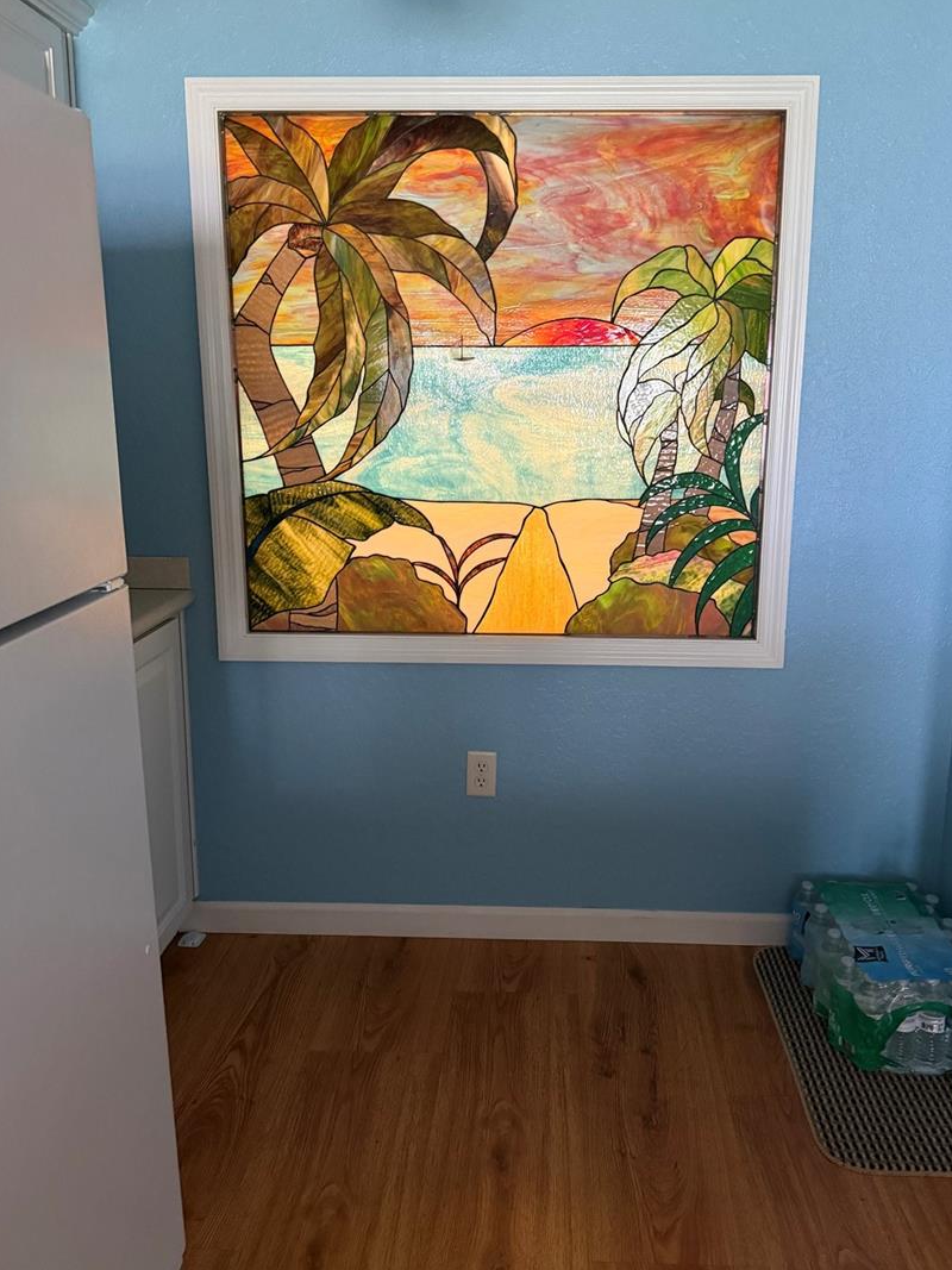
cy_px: 595
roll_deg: +0.0
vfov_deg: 65.3
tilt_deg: -9.8
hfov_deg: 51.3
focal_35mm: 27
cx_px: 508
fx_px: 990
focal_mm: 6.76
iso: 640
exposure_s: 1/40
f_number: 1.78
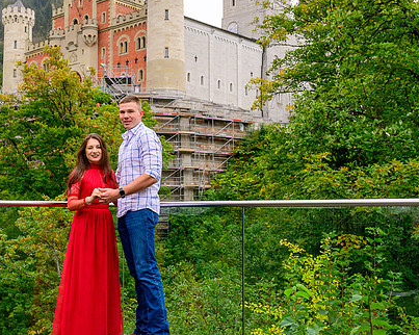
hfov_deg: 36.6
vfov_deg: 30.2
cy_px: 172
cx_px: 112
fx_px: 620
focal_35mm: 50
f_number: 7.1
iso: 400
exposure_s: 1/200
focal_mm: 32.5
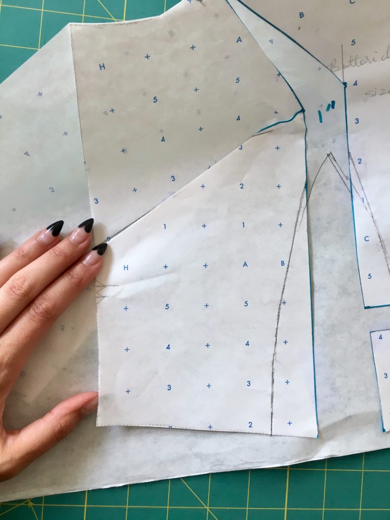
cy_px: 260
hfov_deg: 48.2
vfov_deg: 61.7
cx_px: 195
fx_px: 436
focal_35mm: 29
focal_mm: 4.15
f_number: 2.2
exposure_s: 1/40
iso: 32
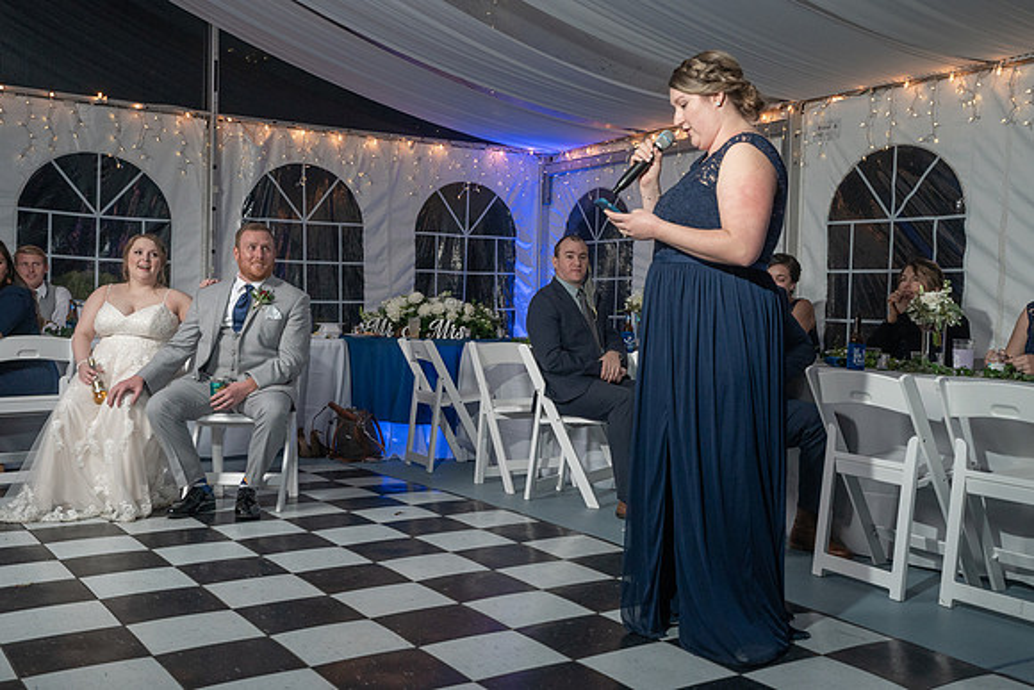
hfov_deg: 49.8
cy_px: 340
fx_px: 1112
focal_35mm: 39
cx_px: 553
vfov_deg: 34.5
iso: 2000
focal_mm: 35
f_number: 5.6
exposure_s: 1/250
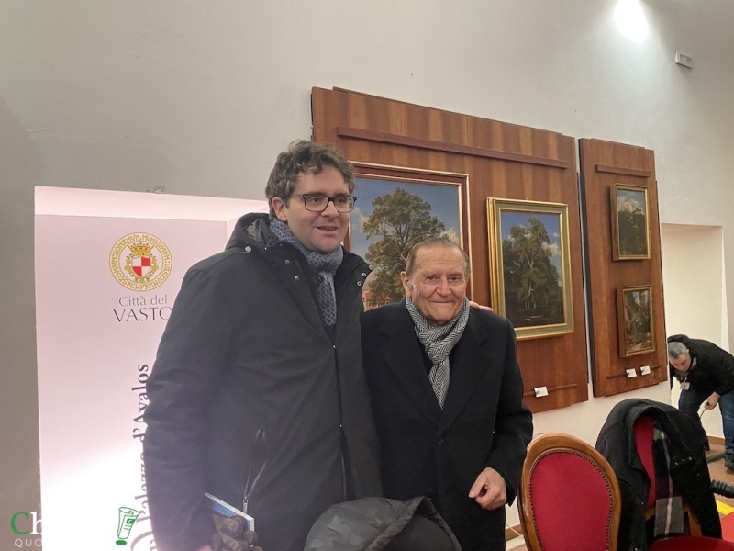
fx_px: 551
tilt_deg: +1.0
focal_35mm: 26
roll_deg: +2.5
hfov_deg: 67.3
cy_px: 276
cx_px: 367
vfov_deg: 53.1
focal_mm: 4.25
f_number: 1.8
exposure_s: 1/50
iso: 400
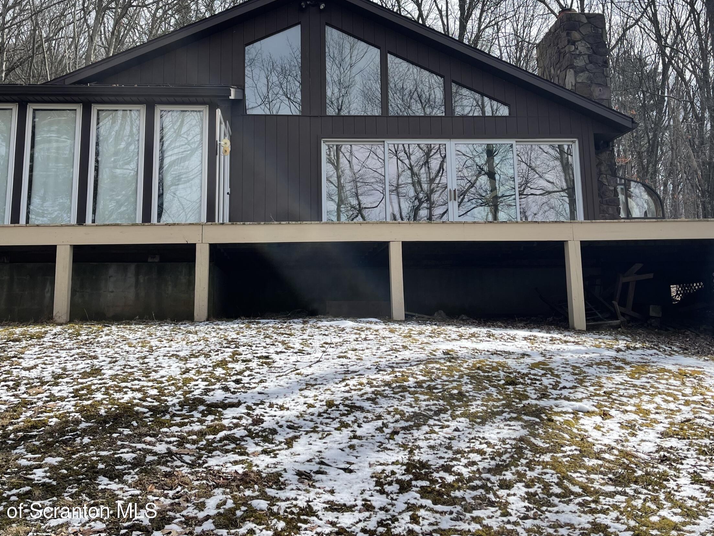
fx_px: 701
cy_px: 180
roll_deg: +1.2
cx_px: 340
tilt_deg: +10.0
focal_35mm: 34
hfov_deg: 53.9
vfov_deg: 41.3
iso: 32
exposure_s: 1/2488
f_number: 1.6
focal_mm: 5.1
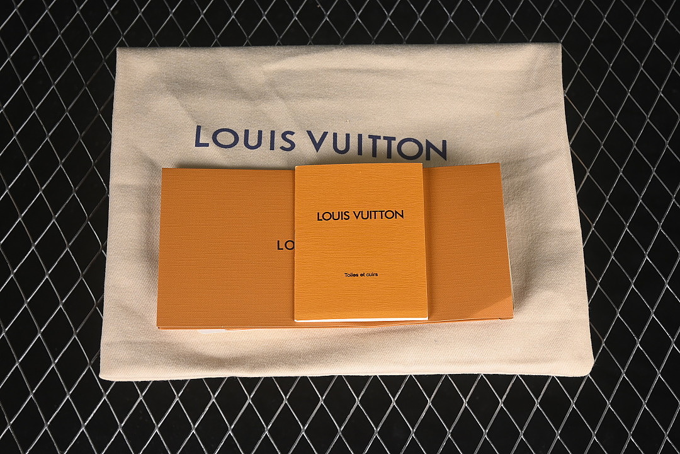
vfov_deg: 18.2
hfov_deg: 27.0
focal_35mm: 75
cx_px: 340
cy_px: 227
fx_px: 1417
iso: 160
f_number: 7.1
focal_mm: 50
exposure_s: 1/80
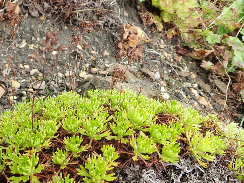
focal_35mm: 36
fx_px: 254
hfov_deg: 51.3
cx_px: 109
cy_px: 95
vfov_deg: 39.6
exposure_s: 1/160
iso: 100
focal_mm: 5.87
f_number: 3.2
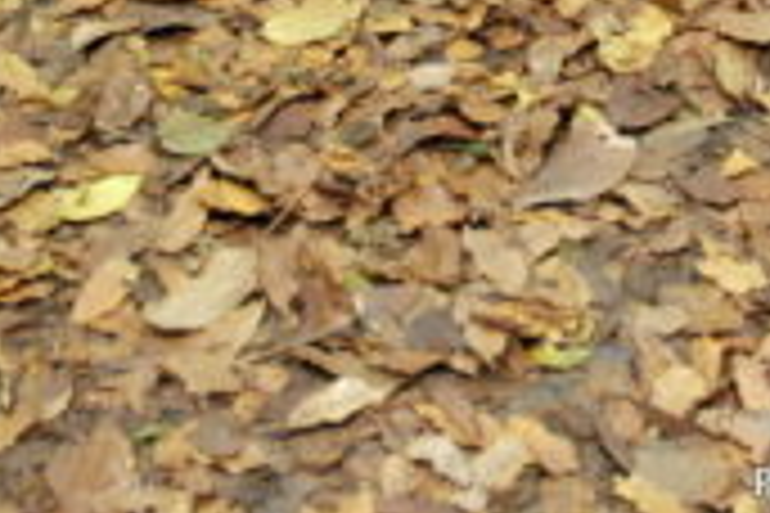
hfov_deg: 25.5
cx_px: 531
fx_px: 1690
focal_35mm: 79
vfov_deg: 16.1
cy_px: -205
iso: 1600
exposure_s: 1/160
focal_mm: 18
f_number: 3.5
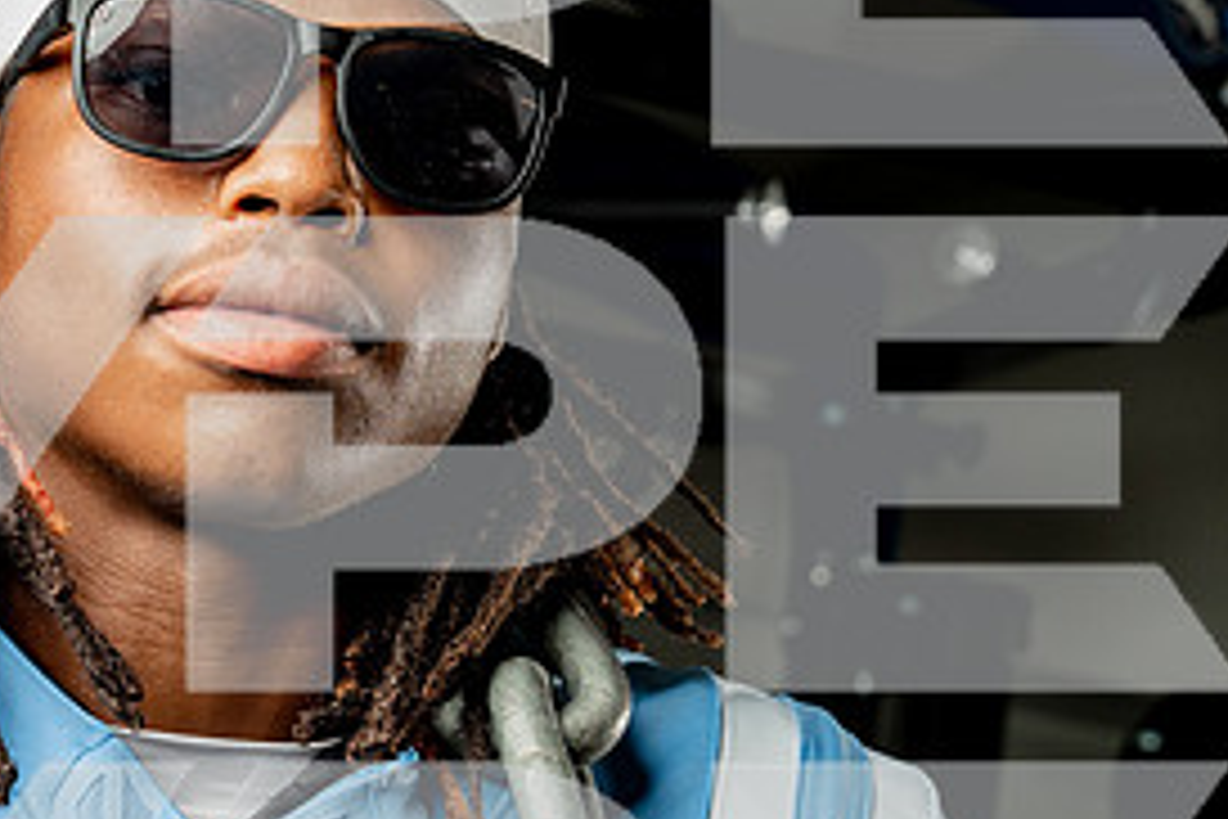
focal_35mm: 121
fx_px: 4127
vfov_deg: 11.3
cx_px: 99
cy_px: 457
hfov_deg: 16.7
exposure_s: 1/200
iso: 640
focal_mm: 57
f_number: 7.1
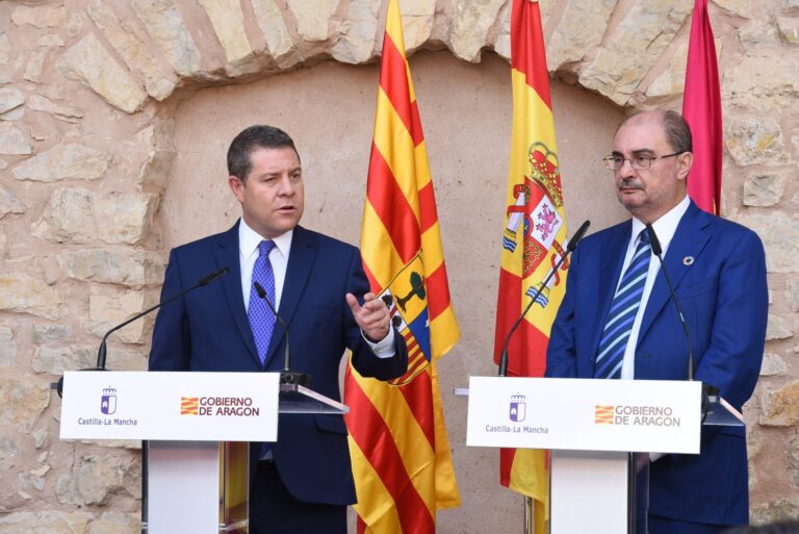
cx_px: 400
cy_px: 267
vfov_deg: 10.2
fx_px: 2998
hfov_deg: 15.2
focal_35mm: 135
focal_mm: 135
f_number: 11
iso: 800
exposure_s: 1/160
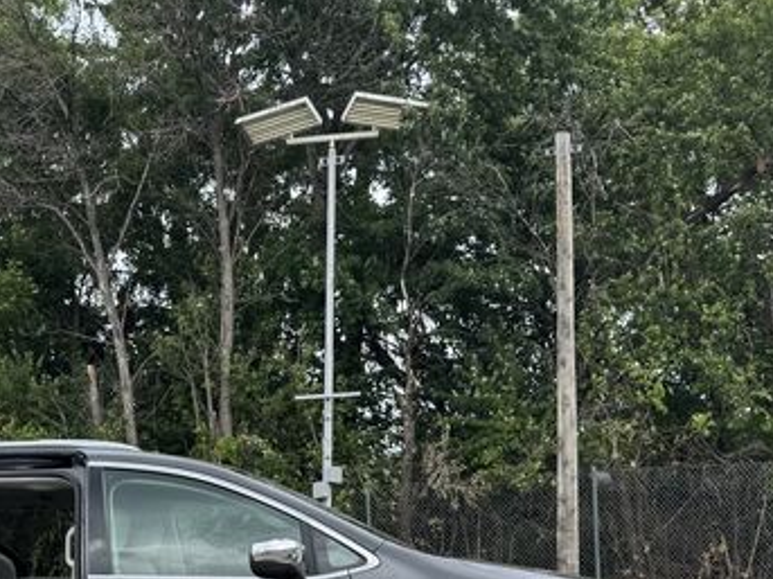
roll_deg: +1.2
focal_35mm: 56
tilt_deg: +0.8
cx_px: 142
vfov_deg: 24.8
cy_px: 590
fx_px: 1250
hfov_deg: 33.3
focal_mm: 6.76
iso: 80
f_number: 1.78
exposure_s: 1/280
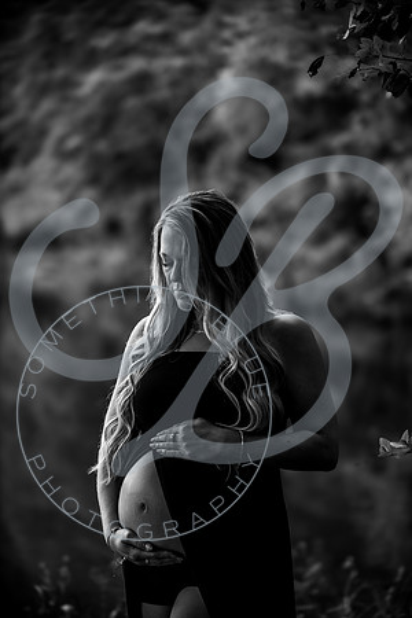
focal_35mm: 95
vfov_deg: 21.5
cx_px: 206
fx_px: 1631
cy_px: 309
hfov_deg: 14.4
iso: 100
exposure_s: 1/400
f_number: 2.8
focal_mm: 95
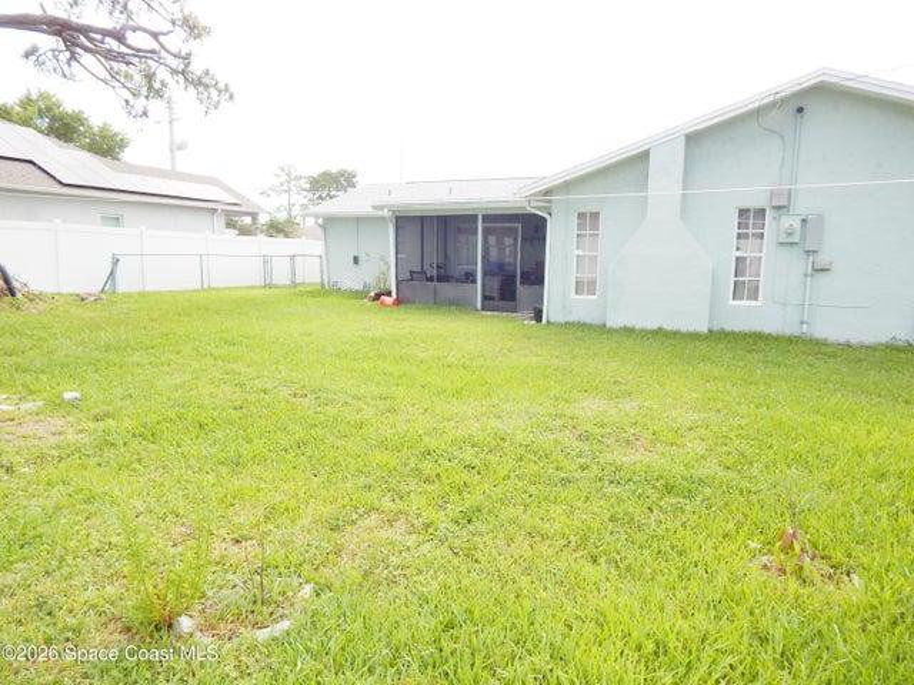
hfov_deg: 76.4
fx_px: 581
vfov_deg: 61.1
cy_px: 342
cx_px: 457
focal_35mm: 22
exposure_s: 1/800
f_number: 3
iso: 125
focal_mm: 4
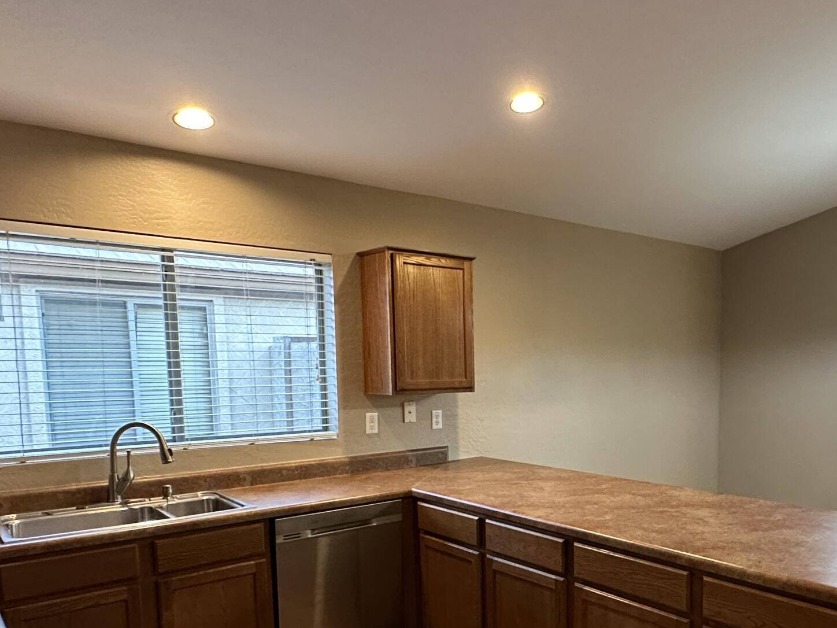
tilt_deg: -5.2
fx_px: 701
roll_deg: +0.4
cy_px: 429
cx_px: 571
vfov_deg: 47.3
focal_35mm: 29
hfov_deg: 59.9
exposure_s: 1/60
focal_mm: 2.22
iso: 500
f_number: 2.2
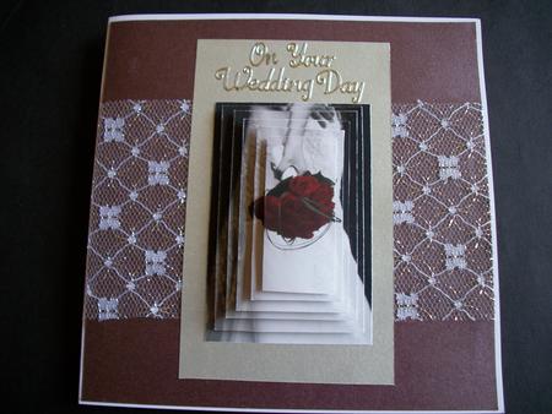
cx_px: 276
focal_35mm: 32
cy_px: 207
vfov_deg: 44.2
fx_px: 511
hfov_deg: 56.8
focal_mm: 5.7
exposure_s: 1/40
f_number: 2.9
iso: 80
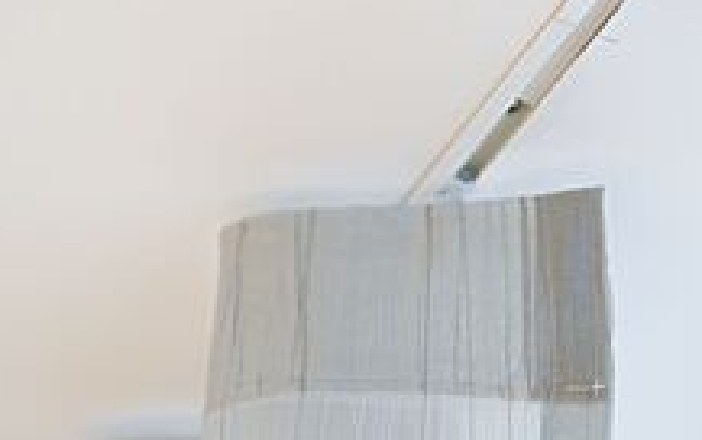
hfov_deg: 21.0
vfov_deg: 13.2
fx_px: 1896
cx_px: 398
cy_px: 139
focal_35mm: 99
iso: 100
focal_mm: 55
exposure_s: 1/30
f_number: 2
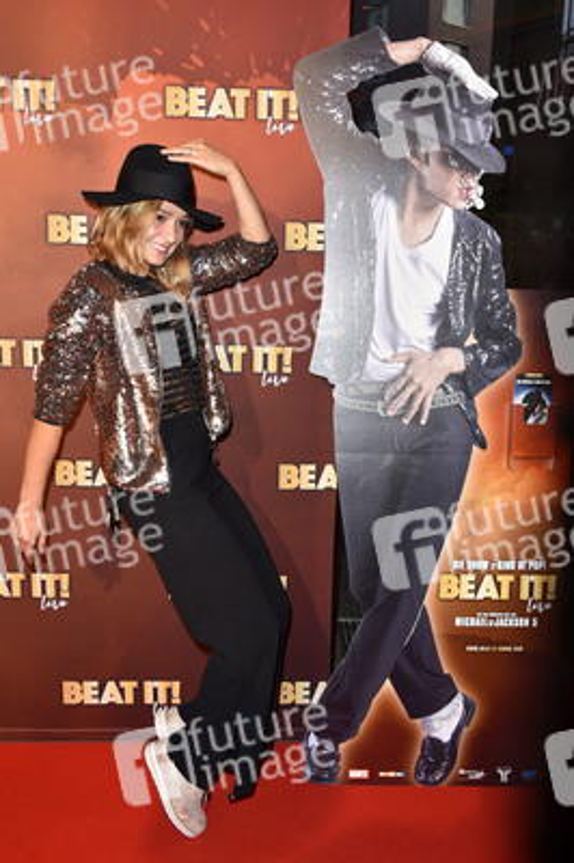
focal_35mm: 36
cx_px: 287
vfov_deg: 53.2
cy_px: 432
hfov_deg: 36.8
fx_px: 862
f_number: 5.6
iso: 500
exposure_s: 1/125
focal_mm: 36
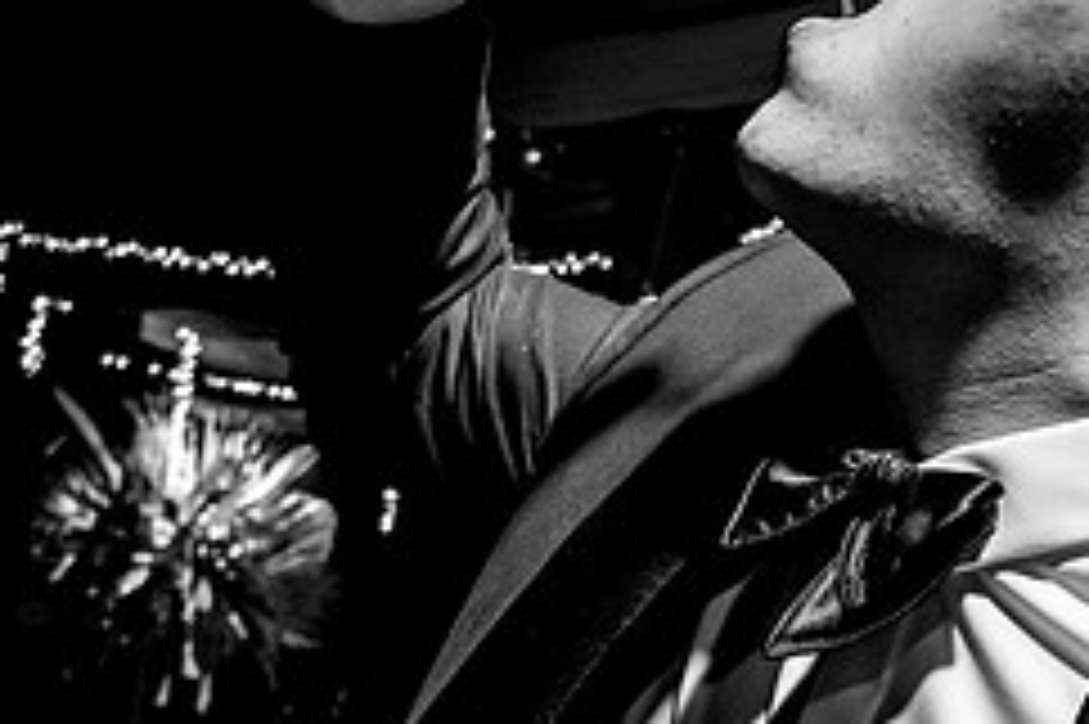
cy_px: 84
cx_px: 893
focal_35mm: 67
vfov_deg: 19.9
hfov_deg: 29.3
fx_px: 2025
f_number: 8
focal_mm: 24
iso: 2000
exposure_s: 1/30
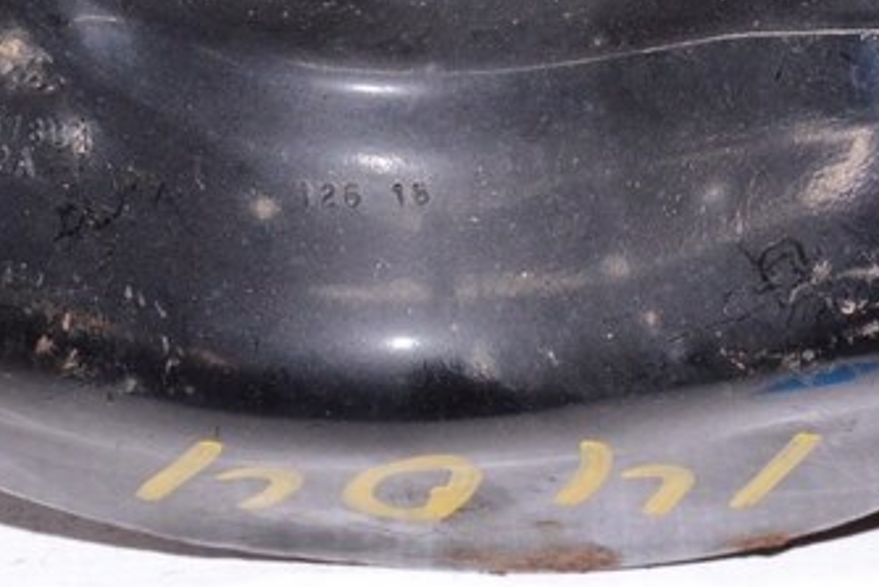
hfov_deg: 14.3
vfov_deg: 9.6
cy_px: -4
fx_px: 3482
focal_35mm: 143
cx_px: 663
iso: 1600
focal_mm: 31
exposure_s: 1/200
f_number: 8
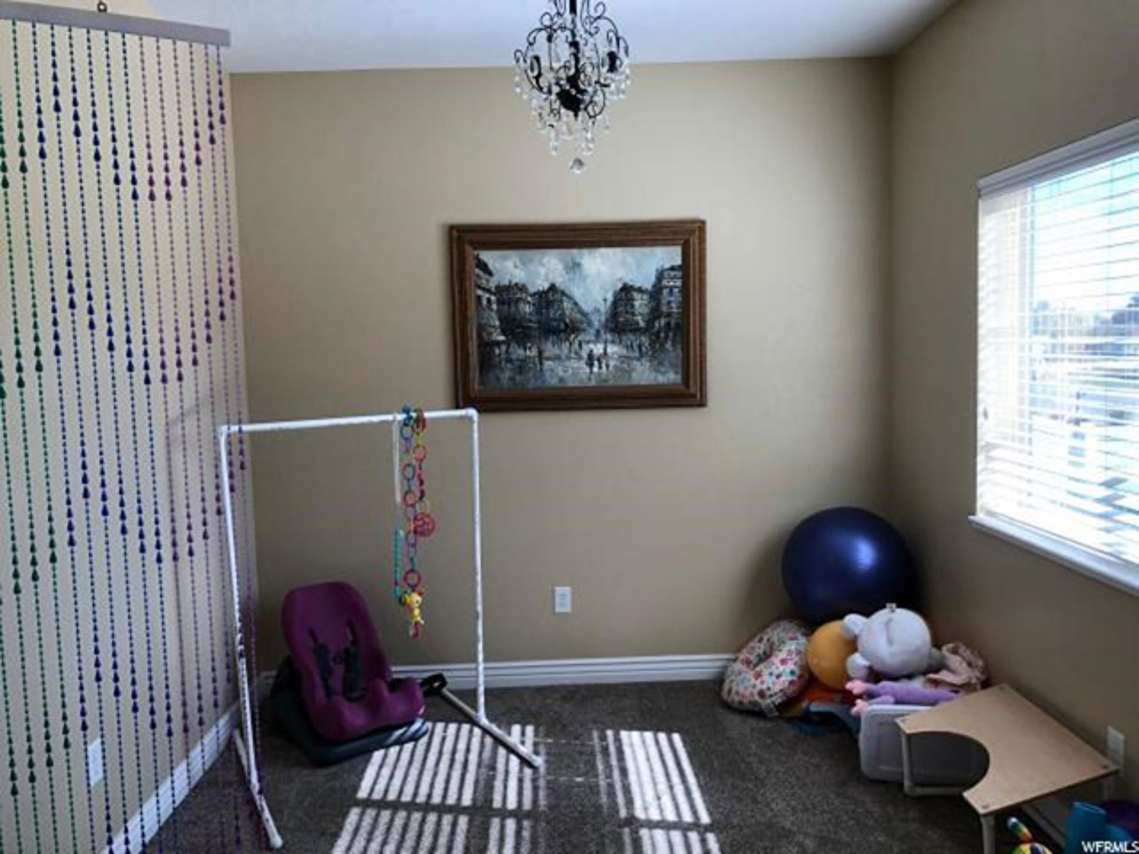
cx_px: 570
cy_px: 427
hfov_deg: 61.7
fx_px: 954
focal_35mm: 29
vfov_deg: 48.2
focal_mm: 3.99
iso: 32
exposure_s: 1/120
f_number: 1.8
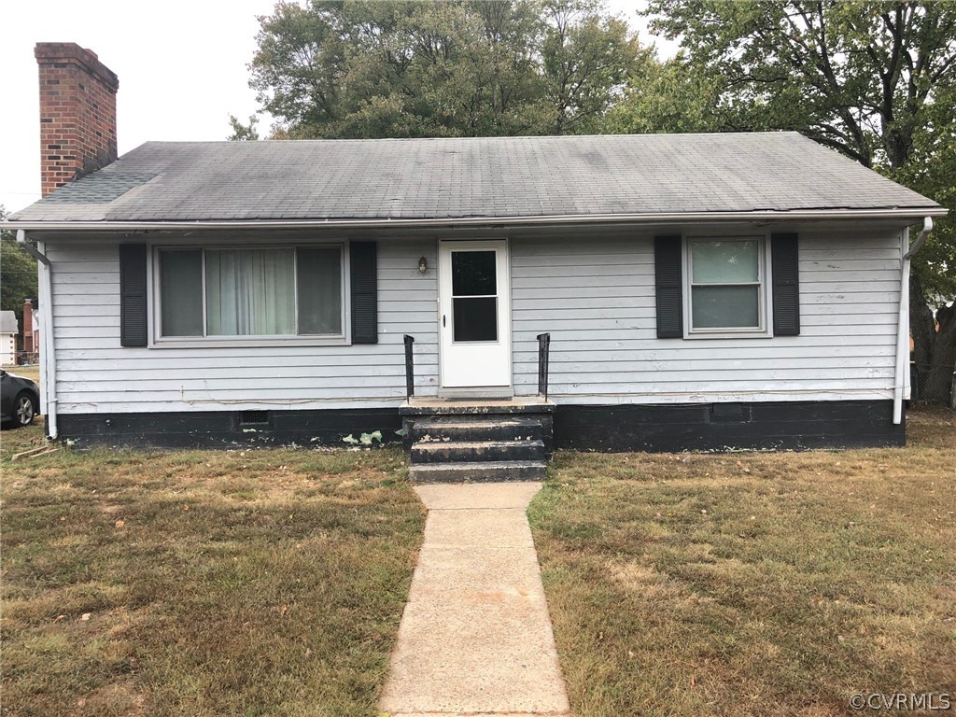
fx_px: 773
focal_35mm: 28
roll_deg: +1.3
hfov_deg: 63.4
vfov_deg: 49.7
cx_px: 478
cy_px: 358
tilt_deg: +0.0
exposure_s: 1/471
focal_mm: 4
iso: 20
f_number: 1.8
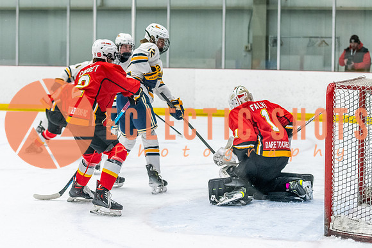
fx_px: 1133
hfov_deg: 18.6
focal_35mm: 110
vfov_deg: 12.5
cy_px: 113
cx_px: 147
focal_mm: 75
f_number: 2.8
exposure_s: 1/800
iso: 3200
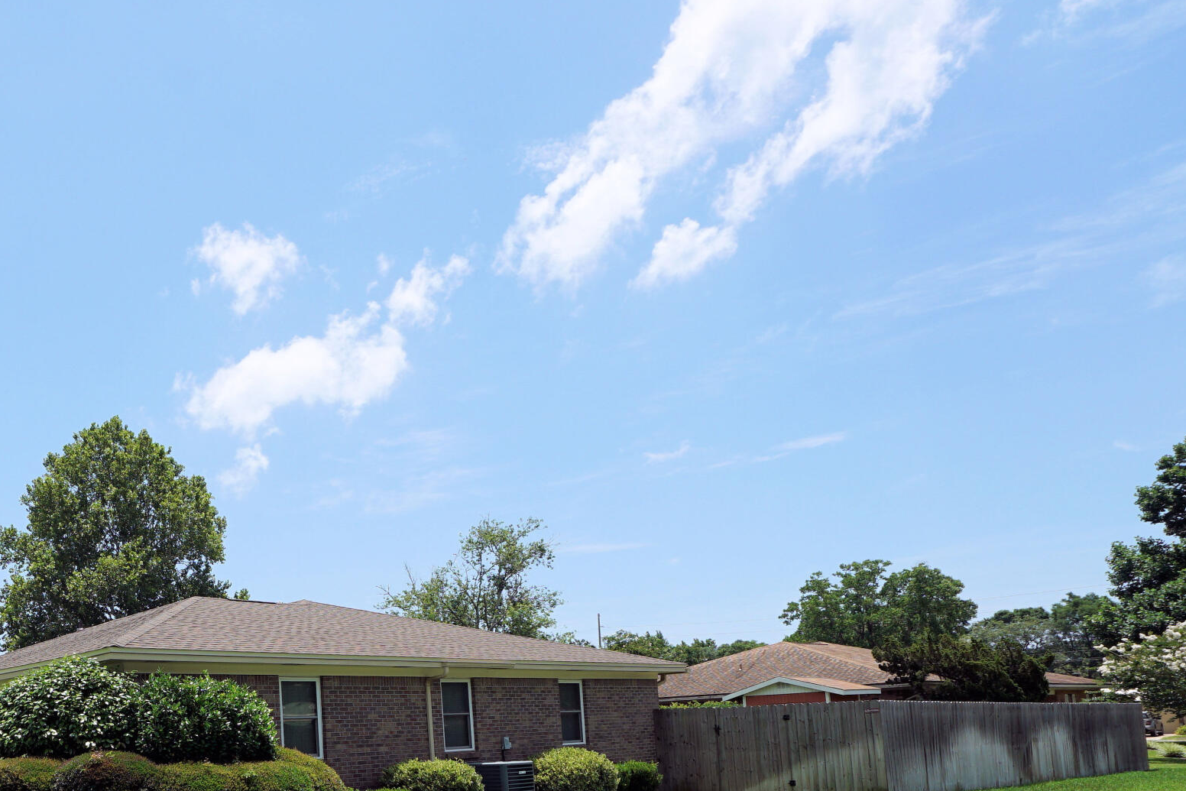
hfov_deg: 58.0
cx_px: 209
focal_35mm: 29
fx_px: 955
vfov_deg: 42.3
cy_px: 670
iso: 100
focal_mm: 10
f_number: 8
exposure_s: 1/320
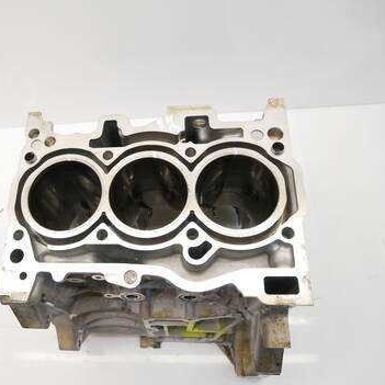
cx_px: 135
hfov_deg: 54.7
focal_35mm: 29
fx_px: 365
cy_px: 196
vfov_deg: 55.6
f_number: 3.5
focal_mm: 12
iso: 320
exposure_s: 1/60
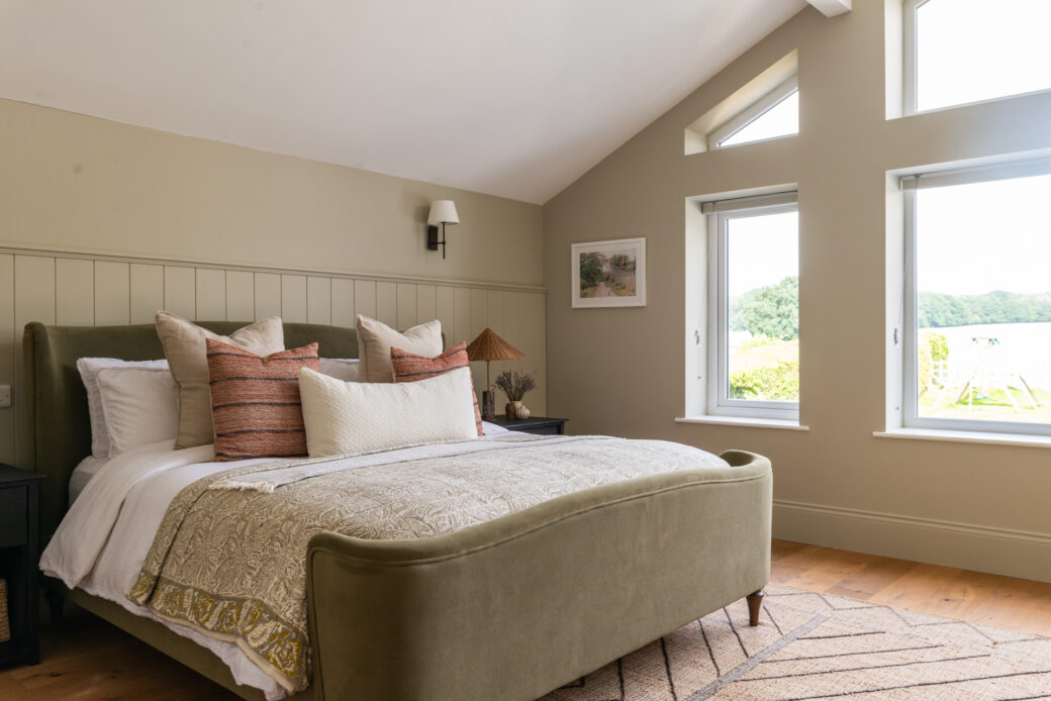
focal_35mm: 27
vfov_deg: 48.0
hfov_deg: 67.4
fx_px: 788
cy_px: 350
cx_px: 526
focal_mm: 27
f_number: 8
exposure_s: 1/50
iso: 320
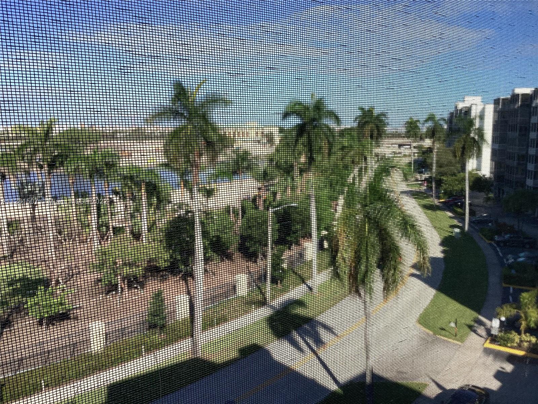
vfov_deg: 45.4
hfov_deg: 58.4
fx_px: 482
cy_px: 202
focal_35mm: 31
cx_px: 269
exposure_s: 1/981
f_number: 2.4
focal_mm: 3.3
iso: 25
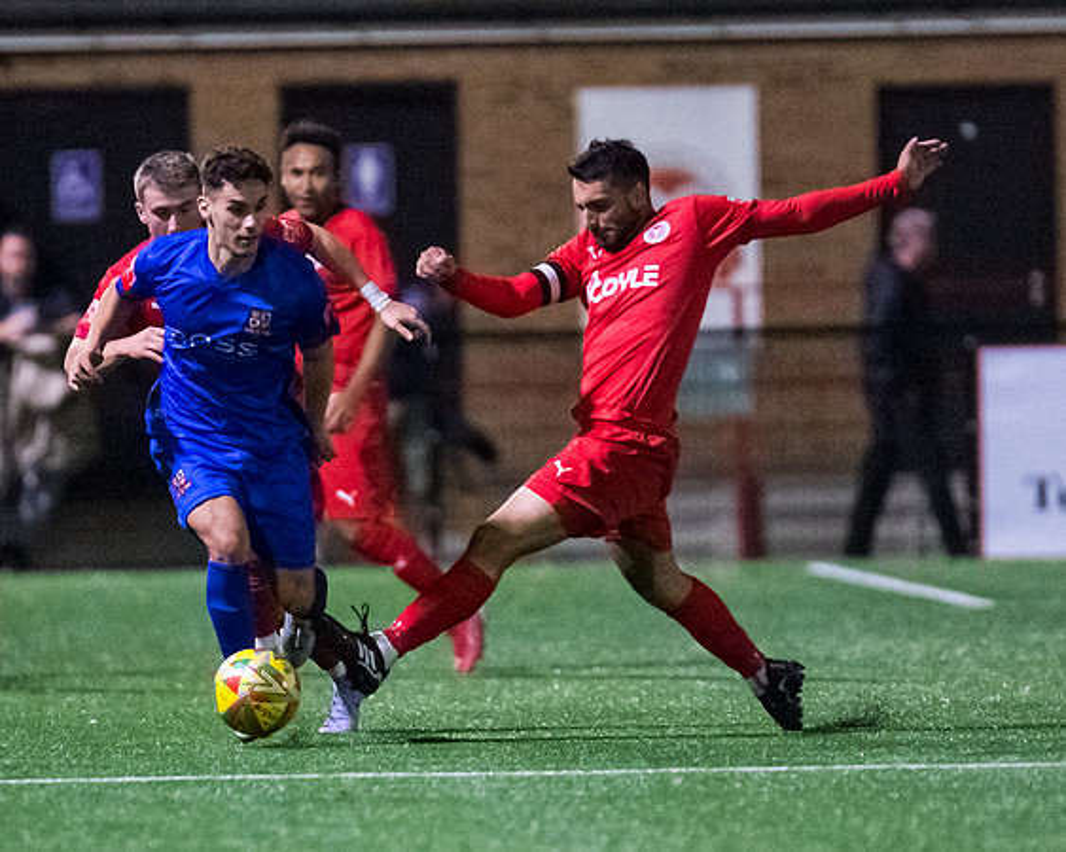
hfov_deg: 2.7
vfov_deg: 2.1
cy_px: 468
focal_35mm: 730
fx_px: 23012
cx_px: 404
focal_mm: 300
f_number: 2.8
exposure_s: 1/1000
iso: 6400
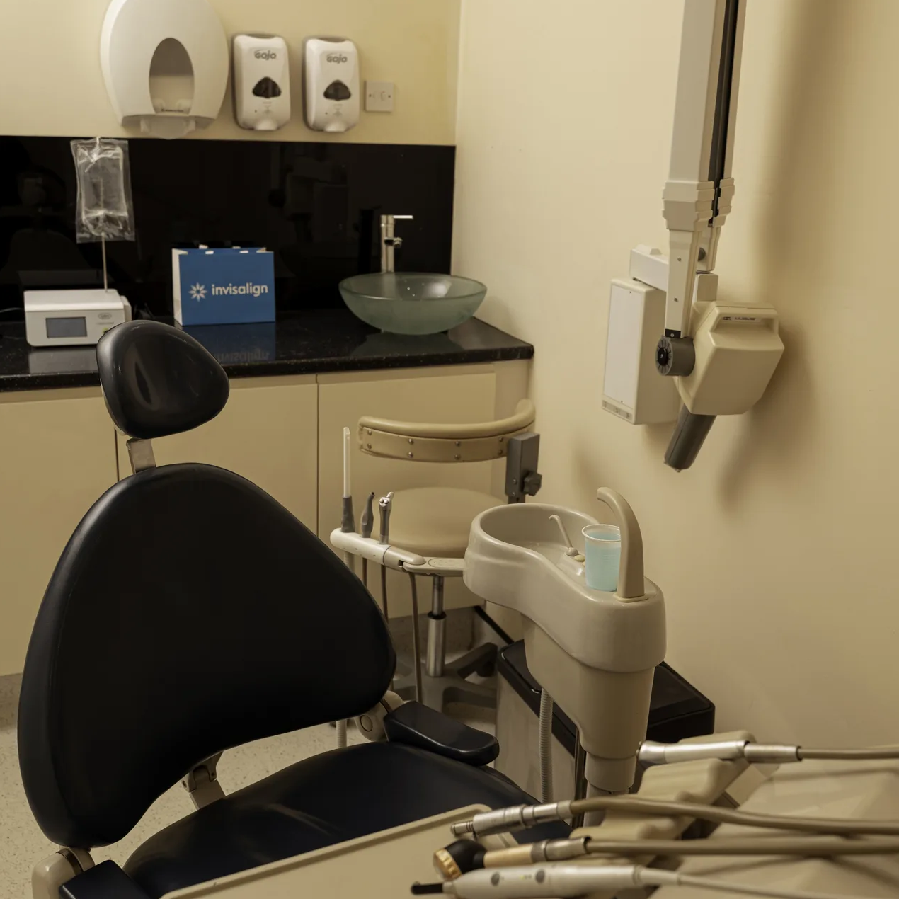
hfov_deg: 46.0
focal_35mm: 36
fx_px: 1058
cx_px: 449
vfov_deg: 46.0
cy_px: 435
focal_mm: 28
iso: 160
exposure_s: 1/160
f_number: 4.5
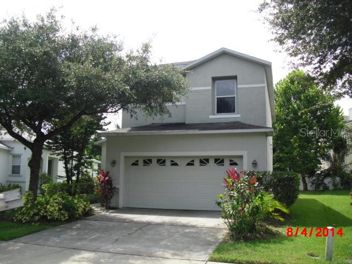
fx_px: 366
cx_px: 176
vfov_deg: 39.7
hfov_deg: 51.4
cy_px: 132
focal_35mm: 36
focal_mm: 6.3
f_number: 7.8
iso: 100
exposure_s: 1/100
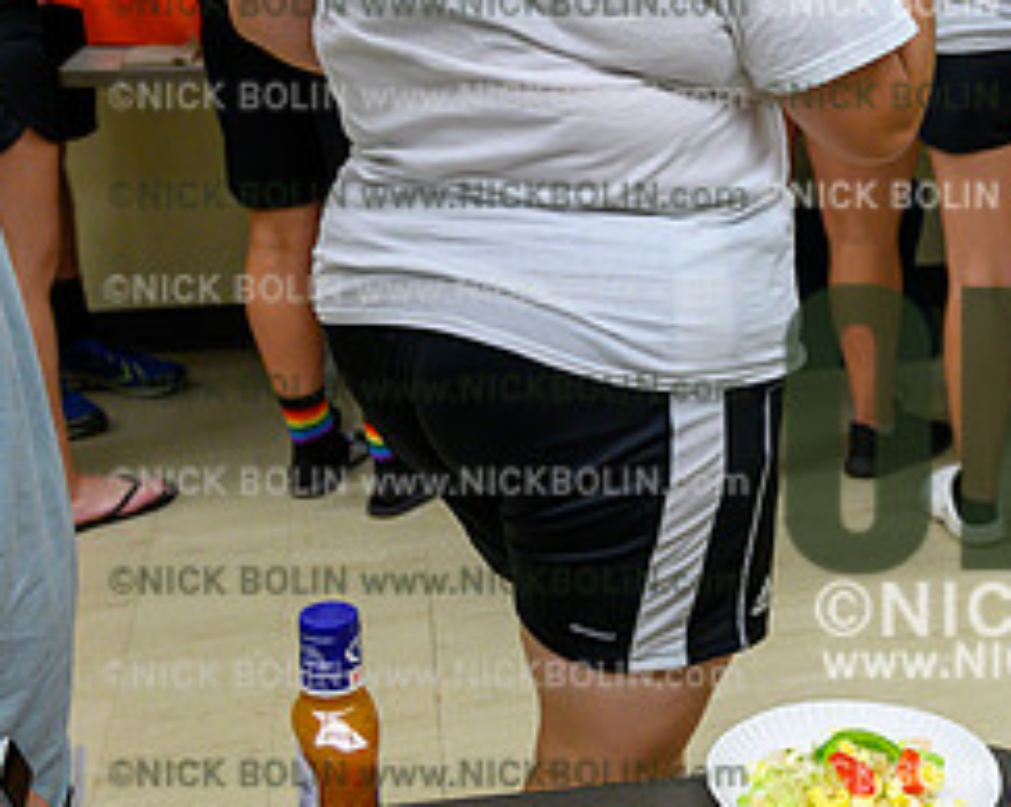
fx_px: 1943
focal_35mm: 65
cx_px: 1078
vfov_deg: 23.4
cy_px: 483
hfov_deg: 27.0
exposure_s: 1/250
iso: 1600
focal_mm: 29
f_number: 4.5
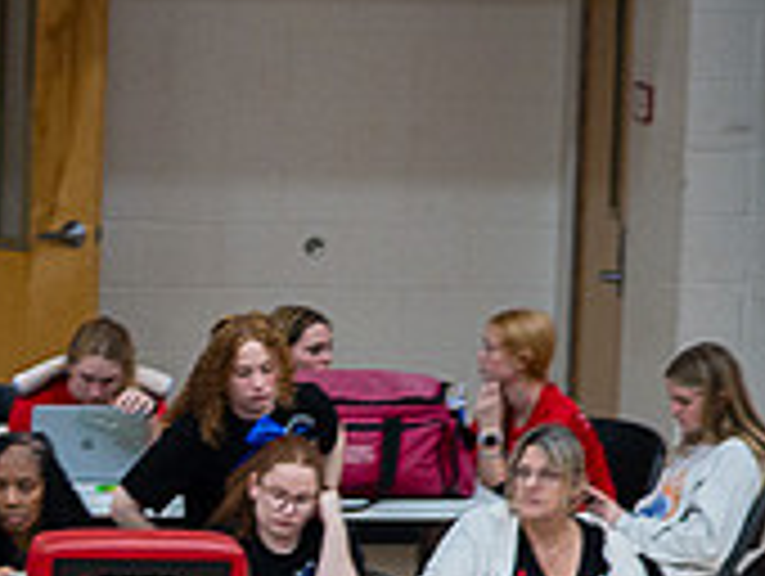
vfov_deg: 3.0
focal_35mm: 491
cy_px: 742
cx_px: -270
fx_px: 10866
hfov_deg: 4.0
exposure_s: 1/320
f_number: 5
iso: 1250
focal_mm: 150
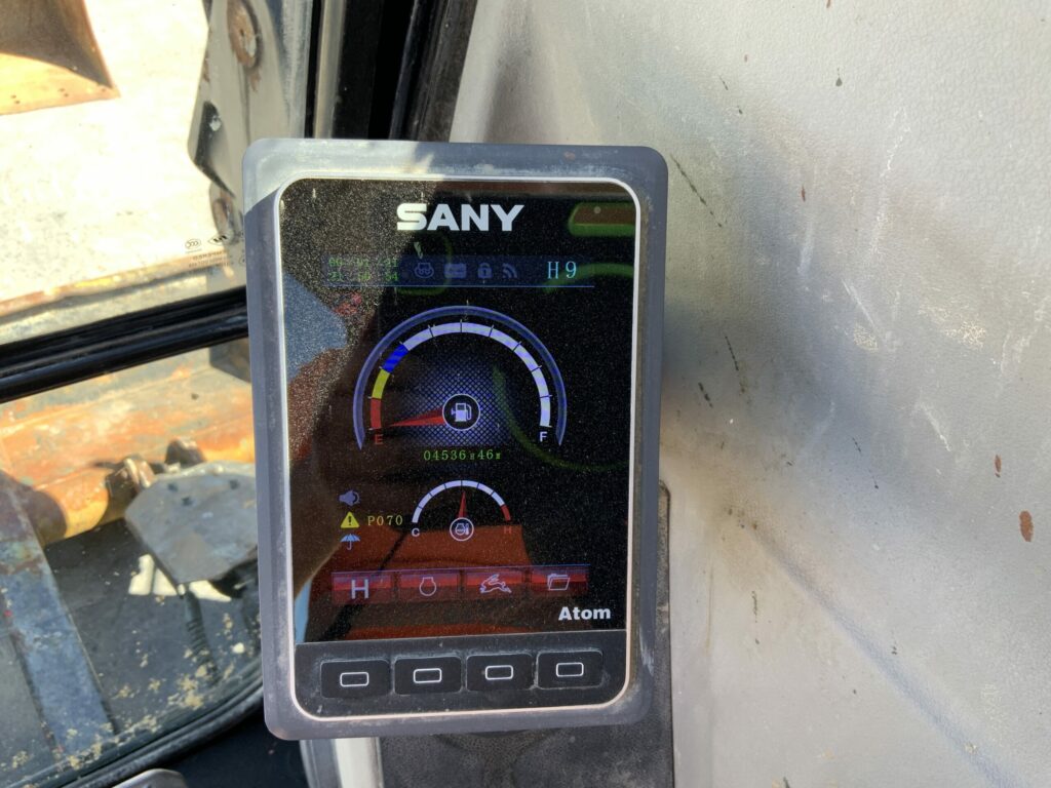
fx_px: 880
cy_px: 394
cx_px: 526
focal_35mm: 29
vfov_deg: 48.2
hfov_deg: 61.7
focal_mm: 3
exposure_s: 1/122
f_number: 1.8
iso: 25
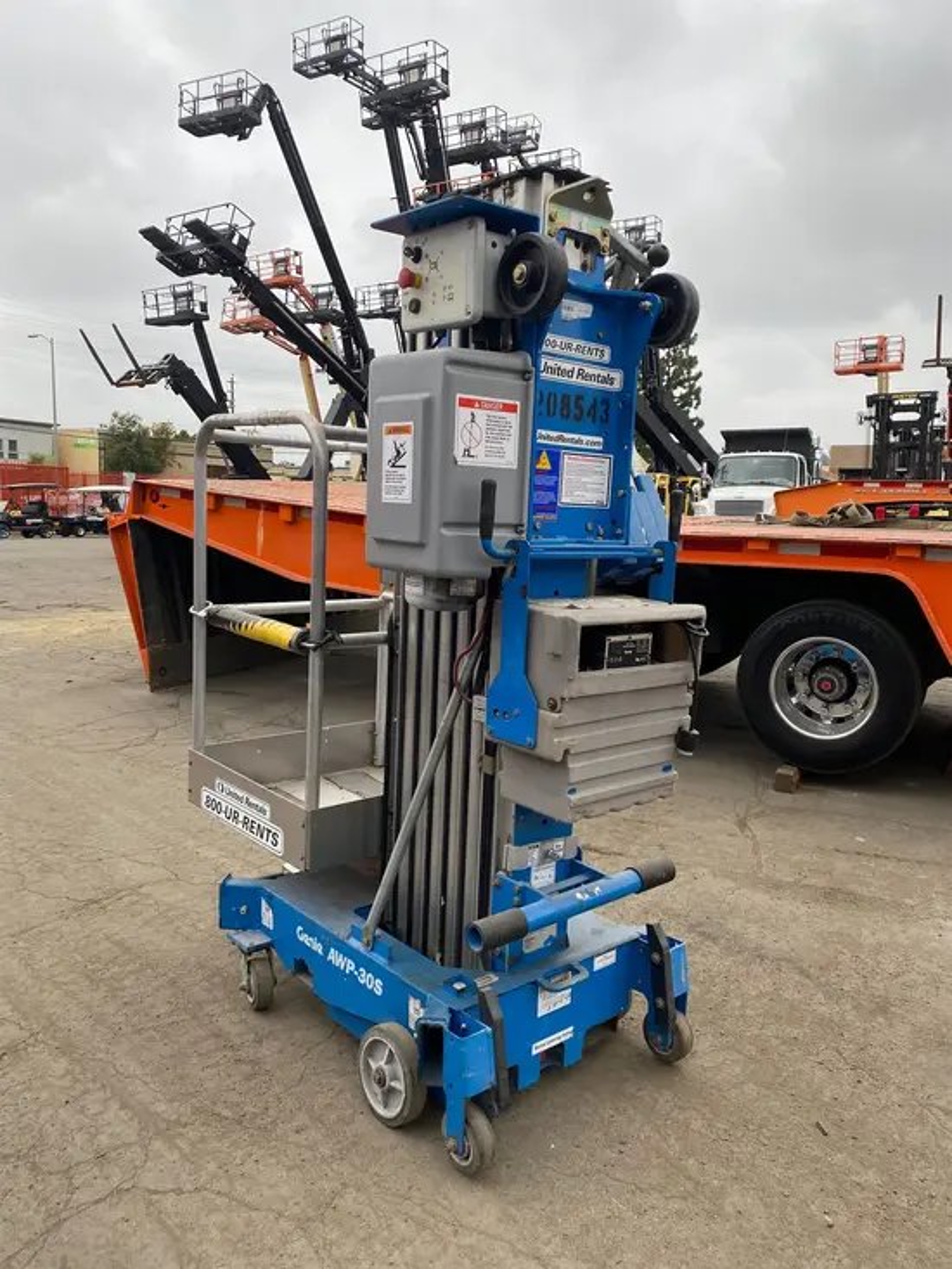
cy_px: 634
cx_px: 476
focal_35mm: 26
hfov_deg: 53.1
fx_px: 953
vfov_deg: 67.3
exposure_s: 1/452
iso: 32
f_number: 1.8
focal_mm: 4.25
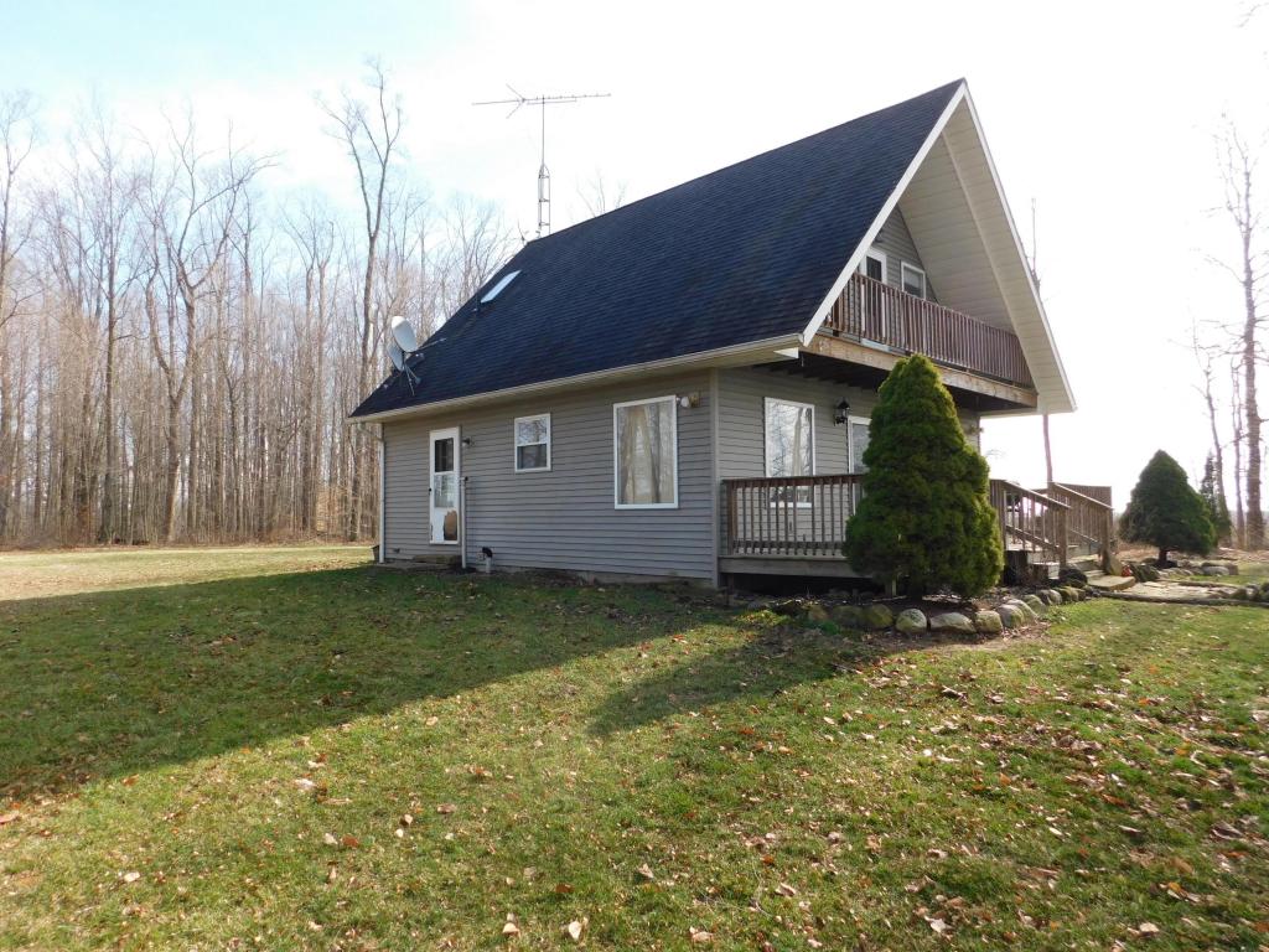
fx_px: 843
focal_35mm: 23
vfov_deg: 58.9
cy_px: 476
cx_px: 634
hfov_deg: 73.9
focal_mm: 4
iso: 125
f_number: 3
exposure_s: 1/500
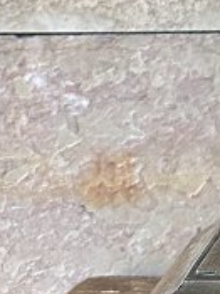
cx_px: 687
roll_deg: -1.0
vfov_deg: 11.3
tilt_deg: -2.8
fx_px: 1400
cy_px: -207
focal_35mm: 165
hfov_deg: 7.7
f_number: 1.78
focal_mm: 6.86
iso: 200
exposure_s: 1/50
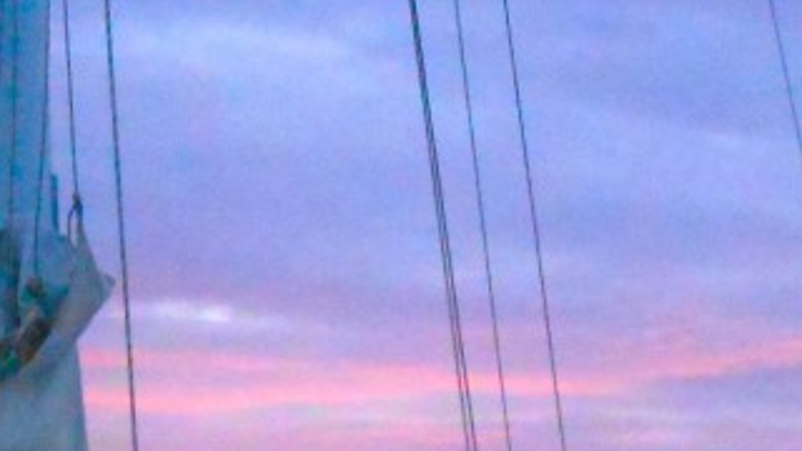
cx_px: 348
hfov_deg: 17.6
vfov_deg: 9.8
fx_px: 2594
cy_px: 519
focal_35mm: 122
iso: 800
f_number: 3.7
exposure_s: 1/13
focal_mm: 6.3
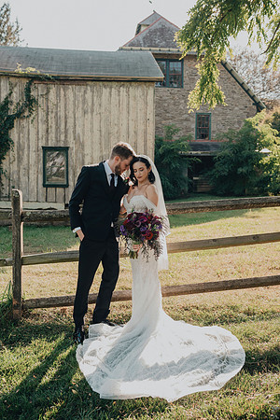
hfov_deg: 35.1
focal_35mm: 38
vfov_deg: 50.7
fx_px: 443
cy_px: 210
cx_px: 140
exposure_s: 1/500
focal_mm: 38
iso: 400
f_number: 4
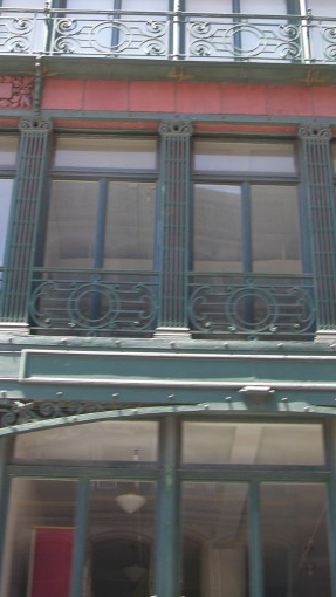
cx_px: 183
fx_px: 1013
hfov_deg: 18.8
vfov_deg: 32.2
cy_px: 149
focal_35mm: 64
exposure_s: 1/59.3
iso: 50
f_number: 3.6
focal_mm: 10
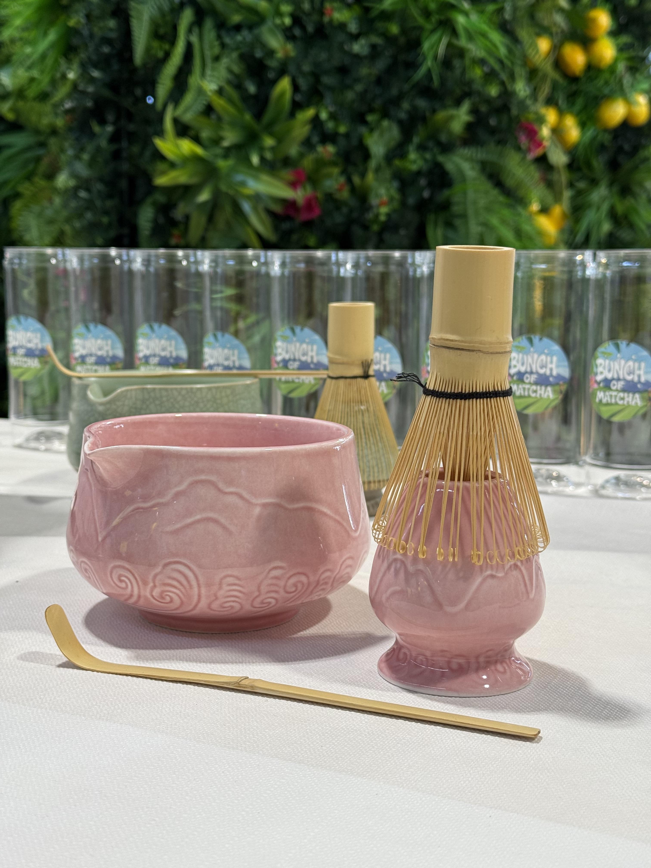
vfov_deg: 39.7
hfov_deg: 30.3
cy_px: 434
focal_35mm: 48
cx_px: 326
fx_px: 1204
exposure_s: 1/100
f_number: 1.78
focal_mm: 6.76
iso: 64
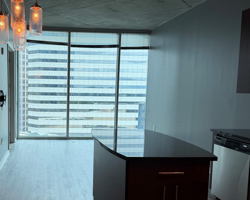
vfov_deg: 42.1
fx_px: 259
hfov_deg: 49.8
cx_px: 67
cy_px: 114
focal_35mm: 35
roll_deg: -0.7
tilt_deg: -5.6
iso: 80
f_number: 1.78
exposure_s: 1/302
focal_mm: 6.76
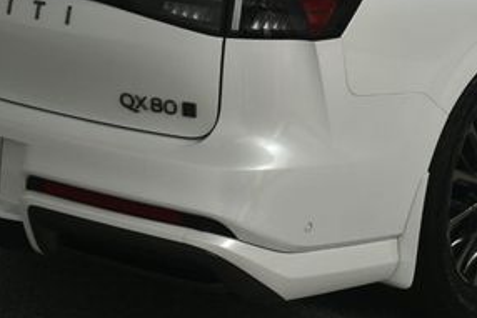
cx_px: 317
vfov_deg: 17.5
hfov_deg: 26.5
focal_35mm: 76
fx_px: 1007
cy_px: -3
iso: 100
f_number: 13
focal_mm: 23
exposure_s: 1/160
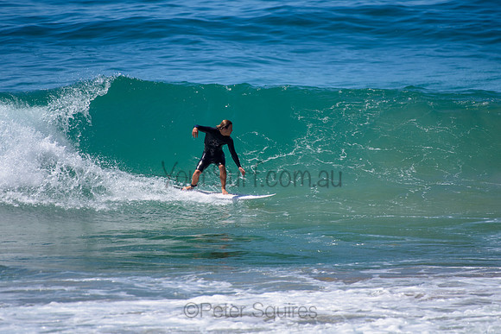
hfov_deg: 3.4
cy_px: 129
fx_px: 8530
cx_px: 245
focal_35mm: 613
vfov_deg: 2.2
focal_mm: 500
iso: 100
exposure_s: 1/2000
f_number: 5.6
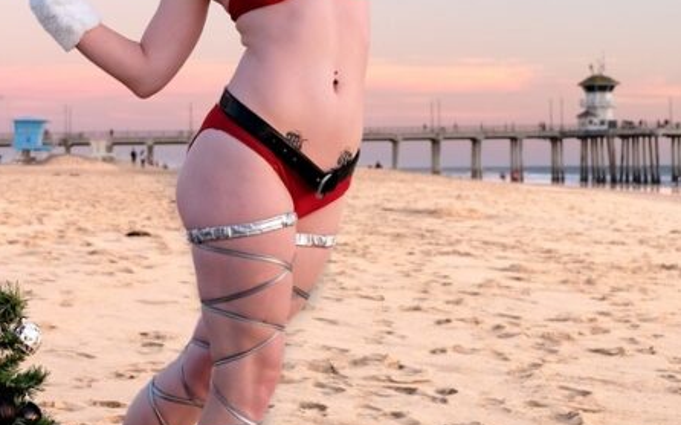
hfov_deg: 25.1
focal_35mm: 82
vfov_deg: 15.7
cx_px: 234
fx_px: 1521
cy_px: 54
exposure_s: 1/27
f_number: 3.2
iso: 400
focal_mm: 23.3
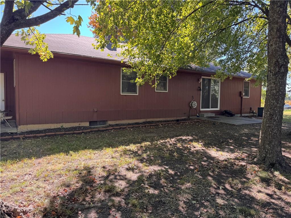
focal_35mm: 24
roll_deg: -0.6
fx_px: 202
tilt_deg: -4.1
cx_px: 146
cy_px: 109
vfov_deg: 56.8
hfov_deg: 71.6
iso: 80
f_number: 1.78
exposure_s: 1/374
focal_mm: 6.76
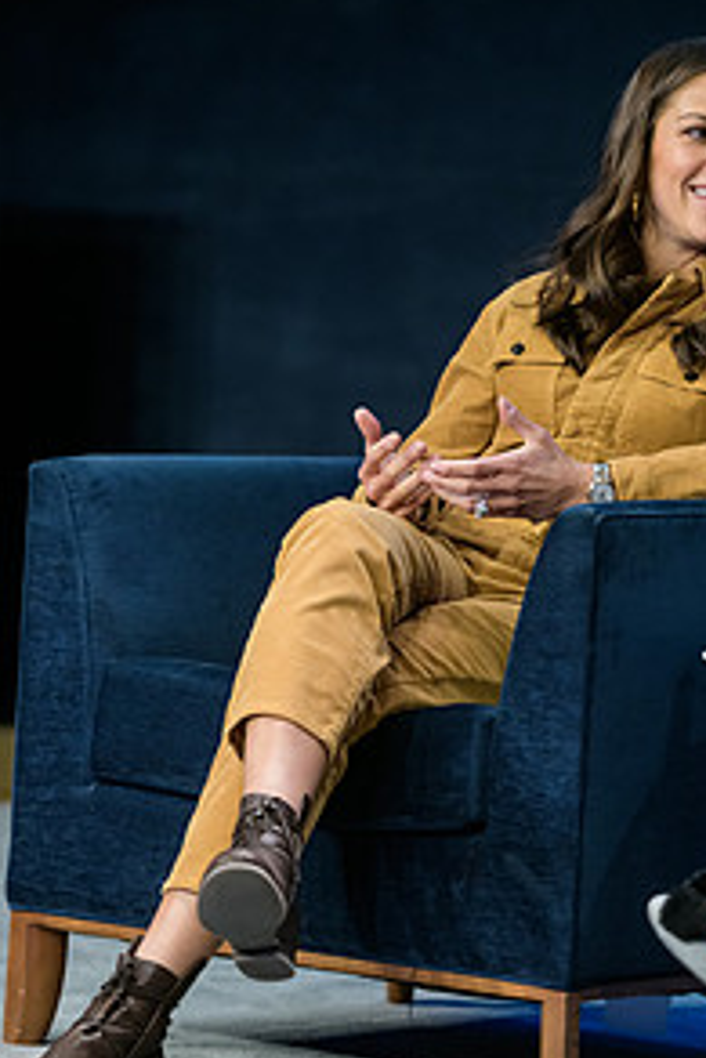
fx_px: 6111
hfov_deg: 6.6
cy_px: 500
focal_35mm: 208
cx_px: 456
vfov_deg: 9.9
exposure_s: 1/200
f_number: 3.2
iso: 1600
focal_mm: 135
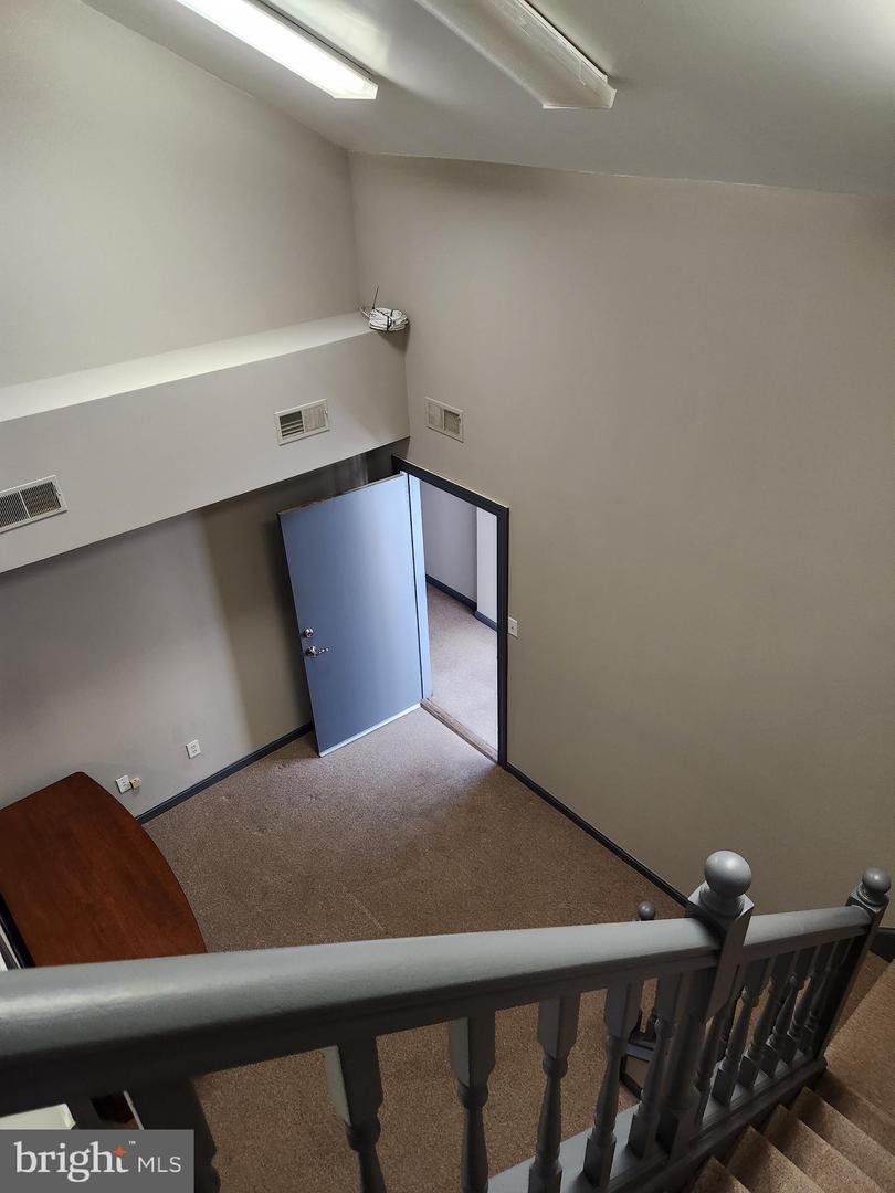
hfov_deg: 58.9
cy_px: 596
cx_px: 448
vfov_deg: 73.9
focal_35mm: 23
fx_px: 793
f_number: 1.8
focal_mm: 5.4
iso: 500
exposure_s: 1/120
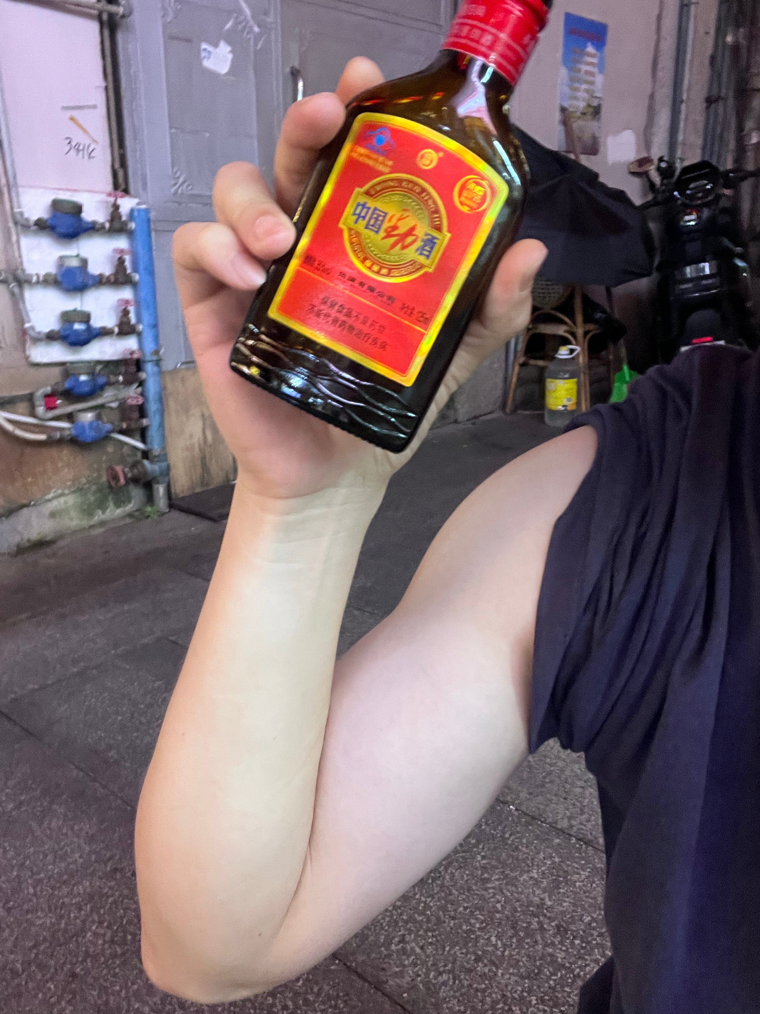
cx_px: 380
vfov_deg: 60.0
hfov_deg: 46.8
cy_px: 507
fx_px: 878
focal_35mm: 30
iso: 400
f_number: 2.2
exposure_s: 1/25
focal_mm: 2.71
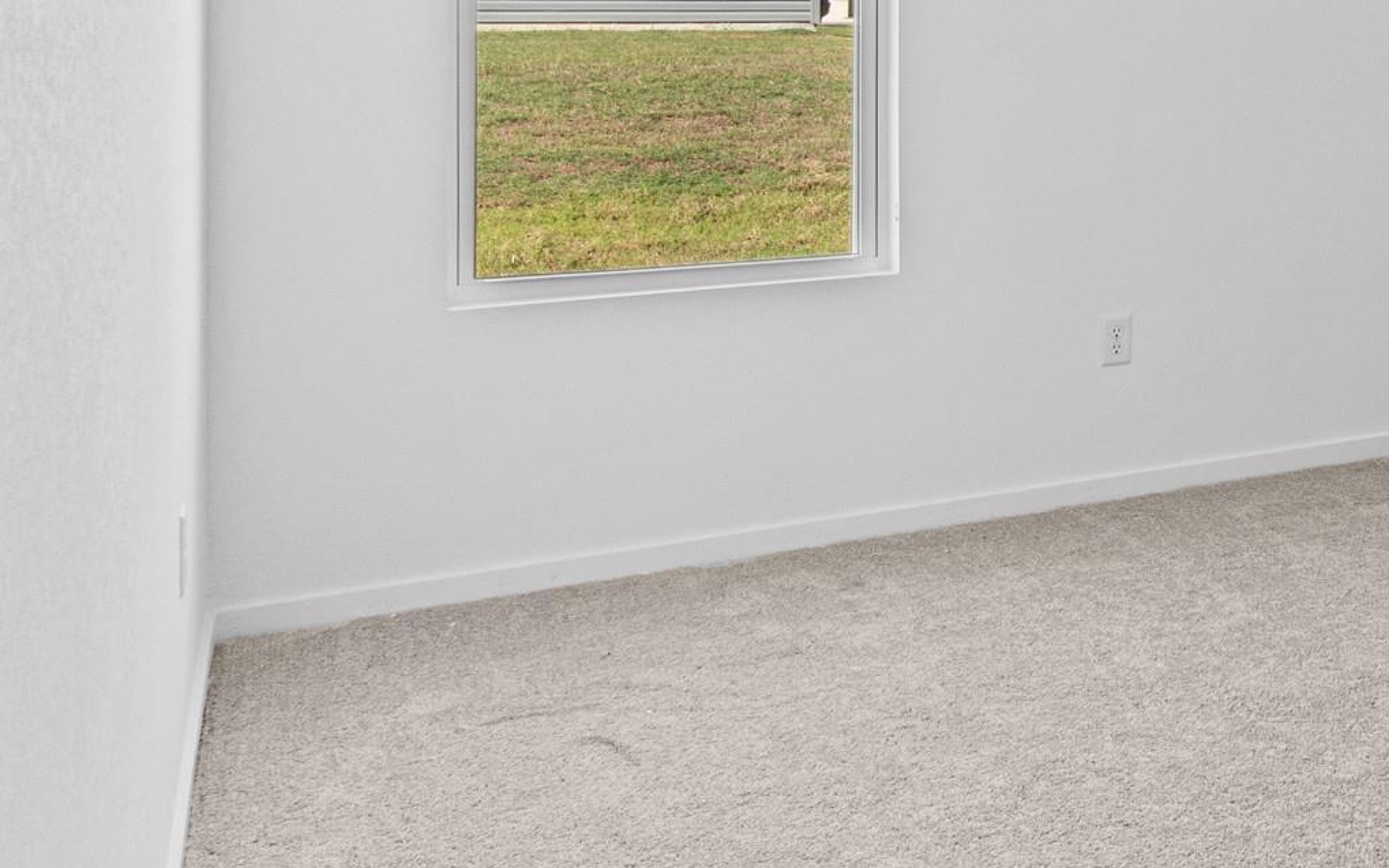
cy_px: 46
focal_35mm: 45
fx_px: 1704
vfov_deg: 27.3
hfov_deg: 37.7
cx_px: 1494
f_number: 9
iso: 250
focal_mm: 12
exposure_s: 1/5
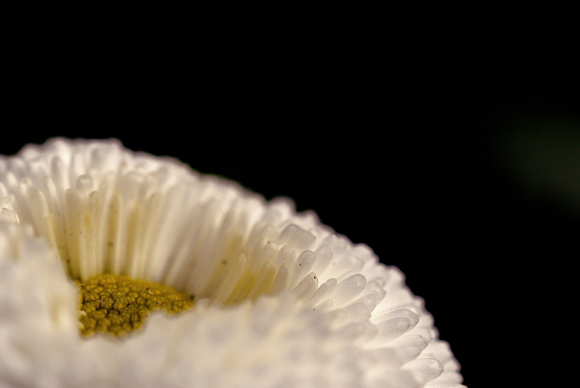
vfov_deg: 14.5
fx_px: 1515
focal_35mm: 94
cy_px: 296
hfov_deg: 21.5
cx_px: 158
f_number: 8
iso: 200
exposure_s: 1/1000
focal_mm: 40
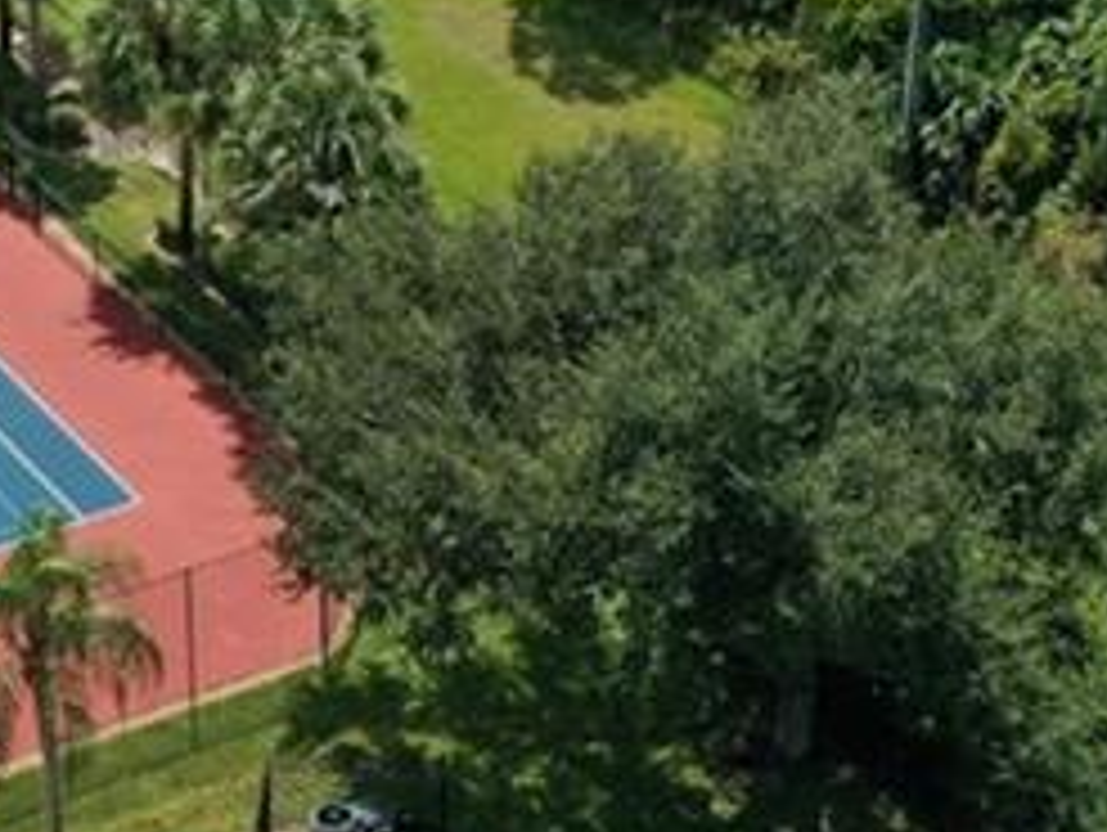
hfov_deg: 17.5
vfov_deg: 13.2
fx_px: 3585
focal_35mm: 112
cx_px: 297
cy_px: 477
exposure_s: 1/800
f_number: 5
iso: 100
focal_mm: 10.26
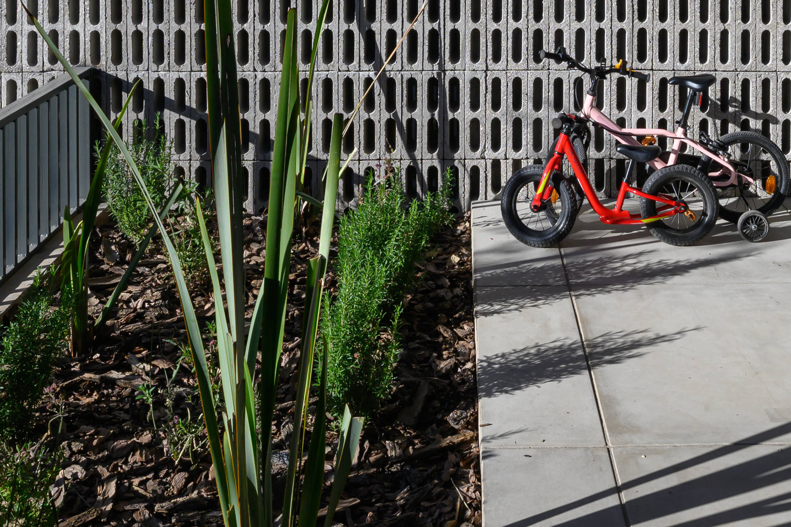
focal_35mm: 46
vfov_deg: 24.8
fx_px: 1011
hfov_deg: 42.6
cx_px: 473
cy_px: -185
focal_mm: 14
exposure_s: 1/320
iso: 160
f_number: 11
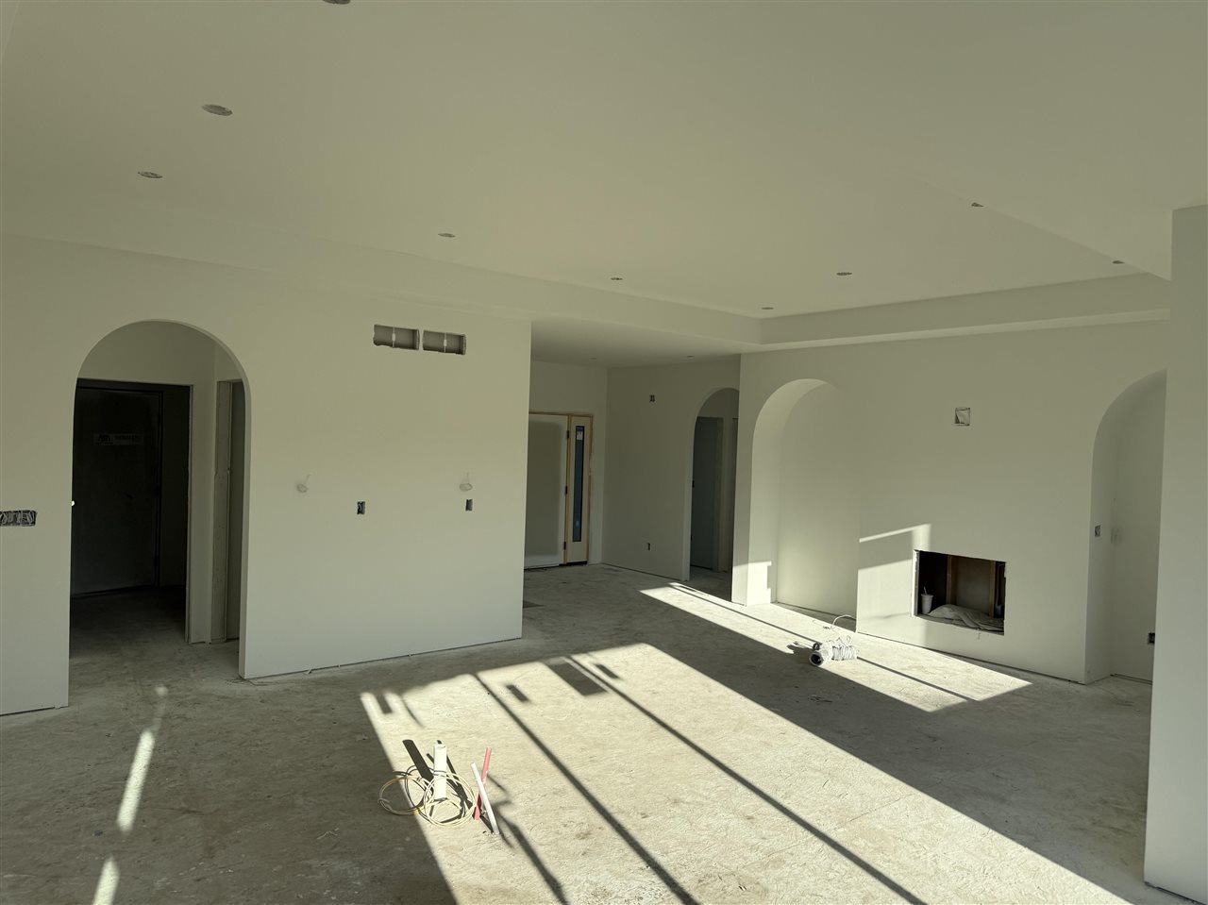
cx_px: 604
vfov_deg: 56.8
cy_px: 452
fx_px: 837
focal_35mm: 24
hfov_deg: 71.6
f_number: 1.78
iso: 80
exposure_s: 1/2000
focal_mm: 6.76
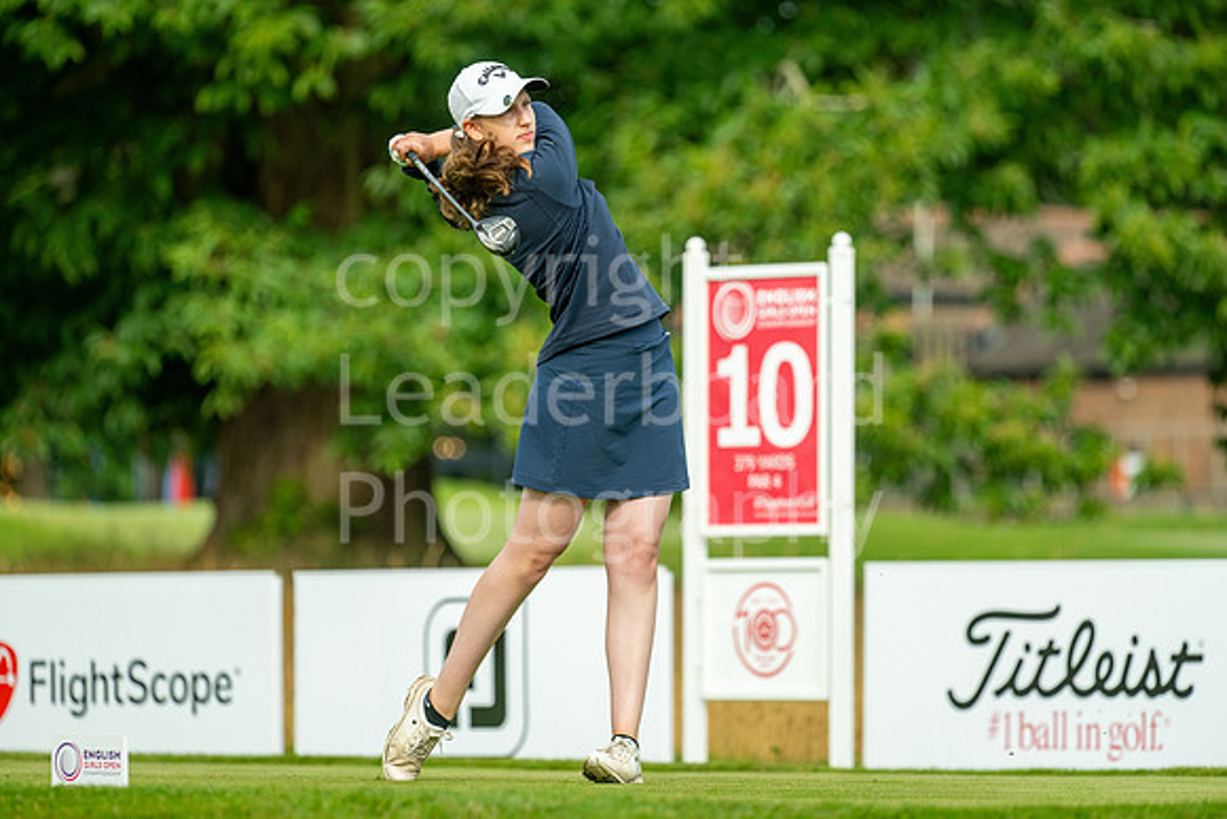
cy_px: 410
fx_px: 10227
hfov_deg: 6.9
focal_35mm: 300
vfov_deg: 4.6
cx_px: 614
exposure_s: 1/2000
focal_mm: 300
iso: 500
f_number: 5
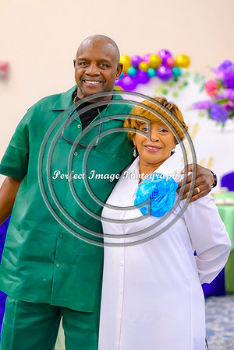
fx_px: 1024
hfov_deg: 13.0
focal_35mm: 105
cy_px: 175
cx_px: 117
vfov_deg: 19.5
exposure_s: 1/200
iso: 4000
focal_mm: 70
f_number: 2.8
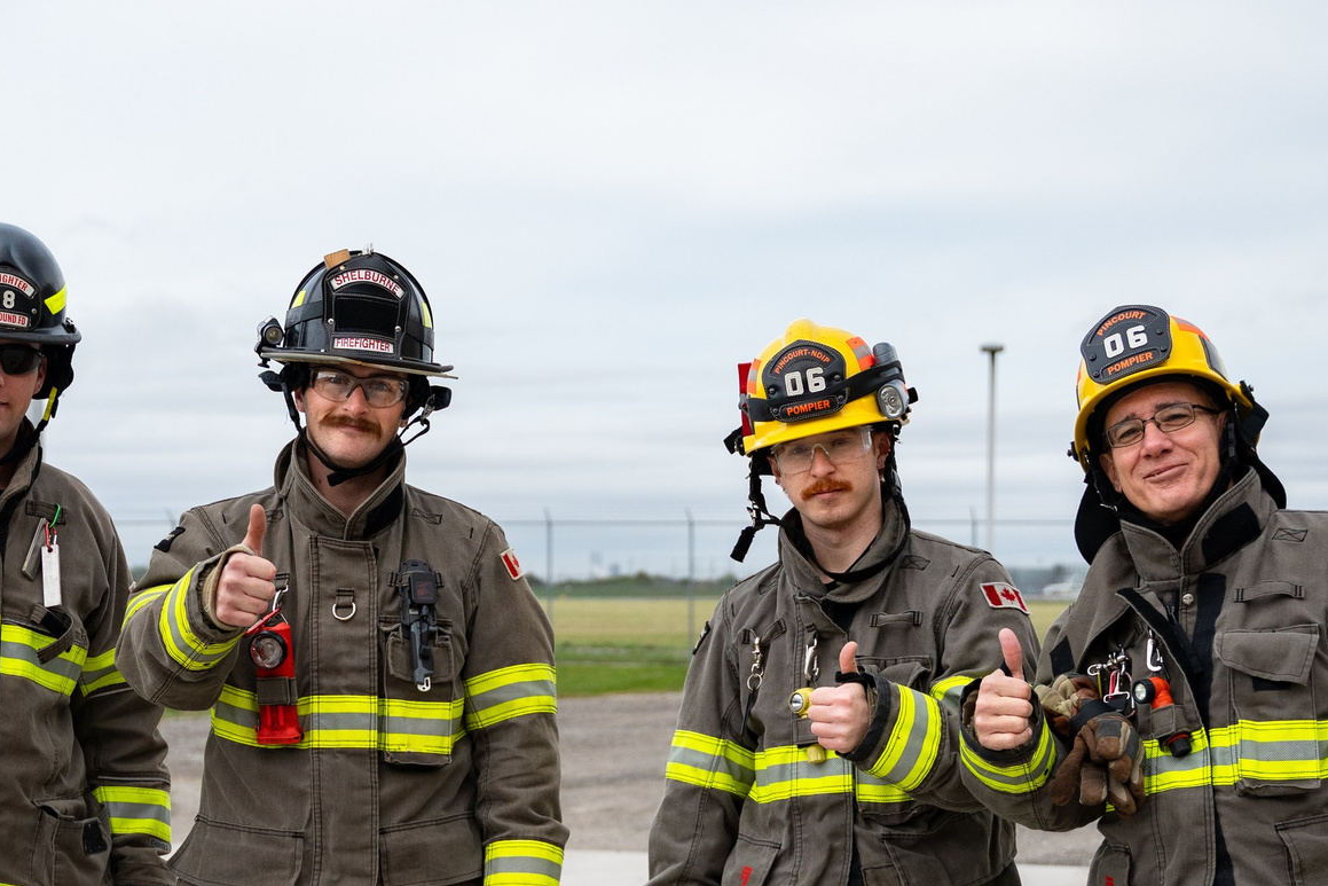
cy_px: 840
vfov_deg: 17.6
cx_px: 574
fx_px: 2804
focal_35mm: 76
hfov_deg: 26.6
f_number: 2.8
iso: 640
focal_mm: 34.4
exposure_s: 1/2000
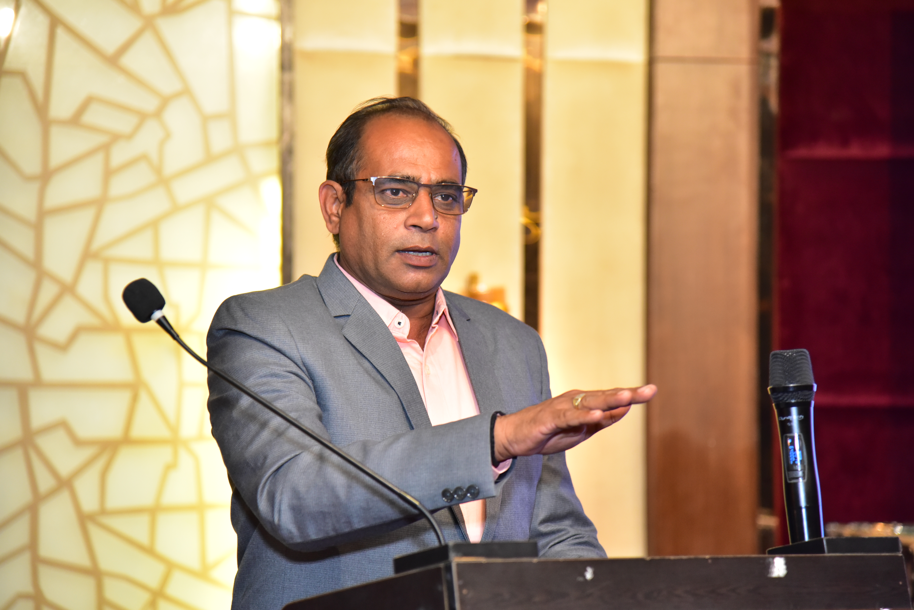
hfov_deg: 17.1
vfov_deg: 11.4
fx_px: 3048
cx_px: 457
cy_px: 305
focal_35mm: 120
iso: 3200
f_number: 4
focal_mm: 120
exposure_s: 1/125
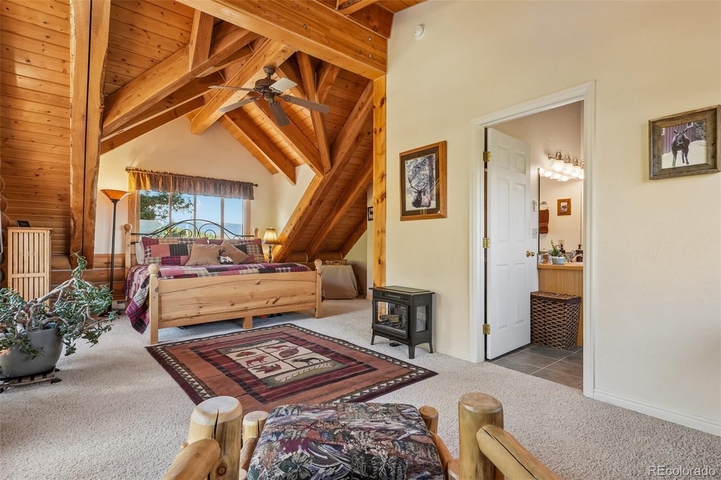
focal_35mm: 16
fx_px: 330
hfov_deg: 95.0
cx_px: 360
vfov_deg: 72.0
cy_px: 240
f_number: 8
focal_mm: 11
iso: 500
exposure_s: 1/30
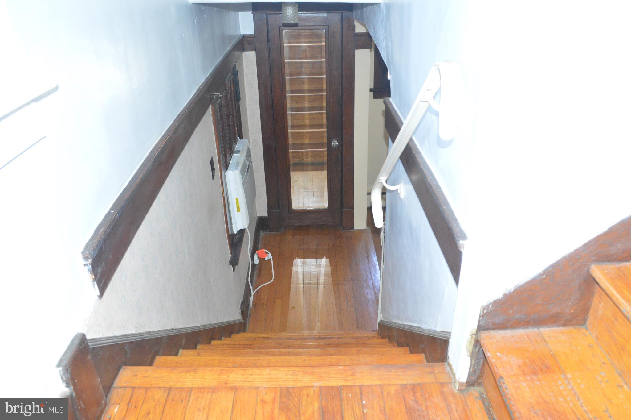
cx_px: 316
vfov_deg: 47.8
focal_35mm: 27
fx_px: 473
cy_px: 210
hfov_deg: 67.4
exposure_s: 1/60
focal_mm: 18
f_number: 5.6
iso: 2800
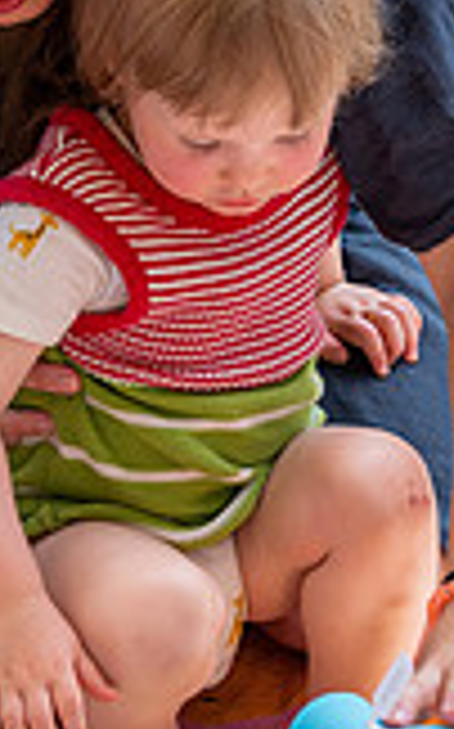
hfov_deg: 8.1
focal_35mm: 161
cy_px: 360
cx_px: -25
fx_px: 3193
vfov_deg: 13.0
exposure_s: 1/640
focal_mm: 57
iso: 250
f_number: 6.3
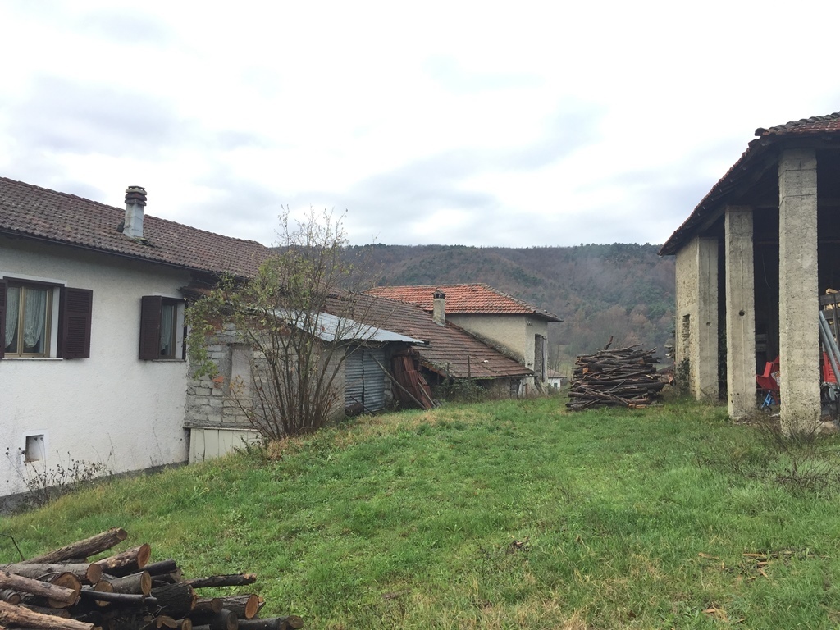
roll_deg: -1.4
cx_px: 420
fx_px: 704
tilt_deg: +3.7
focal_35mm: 29
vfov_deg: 48.2
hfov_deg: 61.7
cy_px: 315
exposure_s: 1/276
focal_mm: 4.15
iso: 32
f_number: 2.2
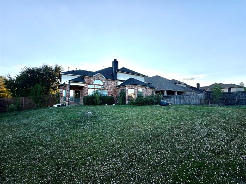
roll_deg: +1.4
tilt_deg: +5.4
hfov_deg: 102.1
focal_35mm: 14
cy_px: 92
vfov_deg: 85.7
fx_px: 99
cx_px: 123
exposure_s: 1/770
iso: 32
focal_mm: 2.22
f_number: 2.2
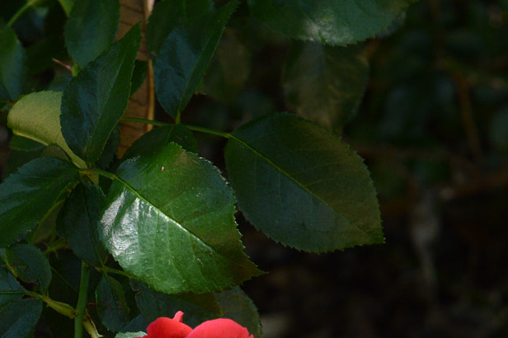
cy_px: 369
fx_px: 3022
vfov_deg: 6.4
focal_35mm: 214
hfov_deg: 9.6
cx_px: 58
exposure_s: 1/160
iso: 400
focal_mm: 55
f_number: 9
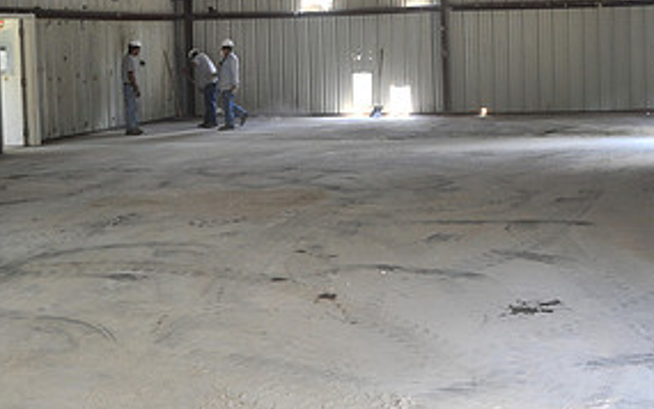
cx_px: 418
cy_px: 9
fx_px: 1034
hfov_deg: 34.9
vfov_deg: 21.6
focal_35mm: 58
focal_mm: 28
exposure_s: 1/60
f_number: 5.6
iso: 720
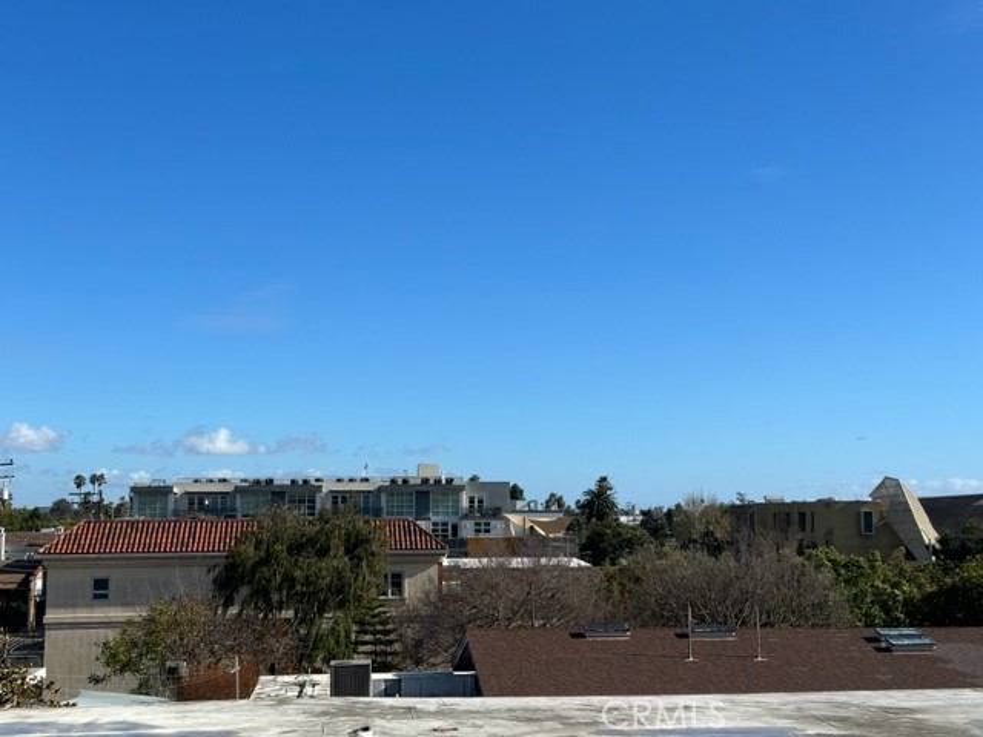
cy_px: 368
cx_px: 492
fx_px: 1363
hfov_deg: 39.7
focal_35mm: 48
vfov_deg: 30.3
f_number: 1.78
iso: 64
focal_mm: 6.86
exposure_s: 1/6211
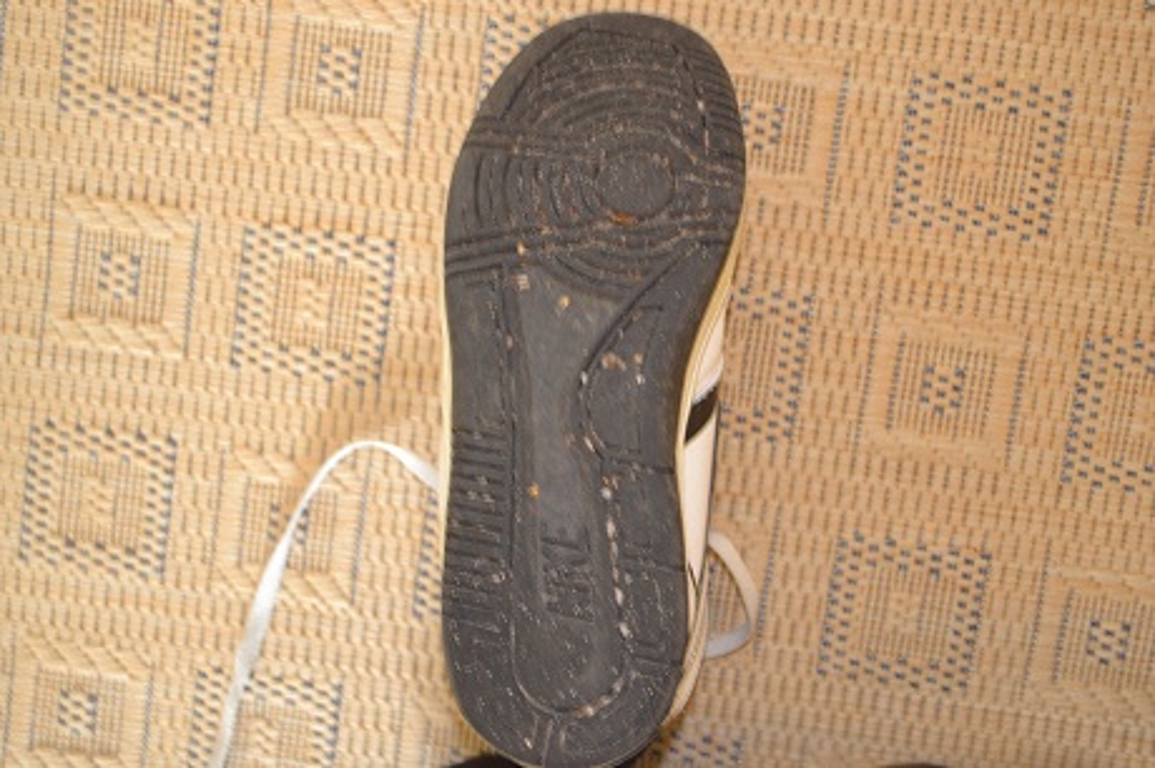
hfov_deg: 41.1
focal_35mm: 48
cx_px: 578
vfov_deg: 28.0
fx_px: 1539
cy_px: 384
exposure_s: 1/1.6
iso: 800
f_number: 4.8
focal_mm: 32
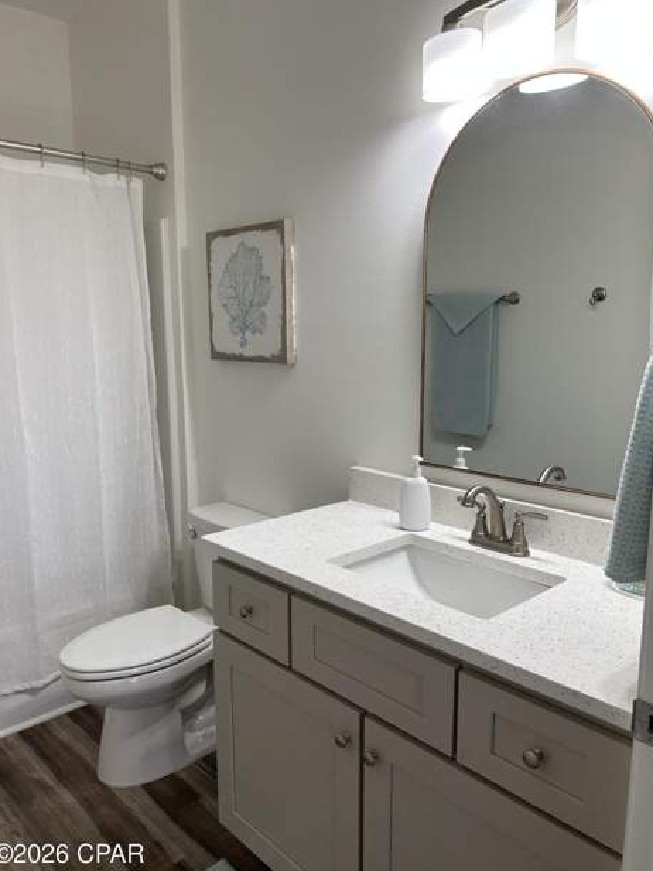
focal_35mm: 27
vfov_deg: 65.3
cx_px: 331
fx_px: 679
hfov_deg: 51.4
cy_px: 443
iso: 40
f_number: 1.5
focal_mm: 5.7
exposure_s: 1/120
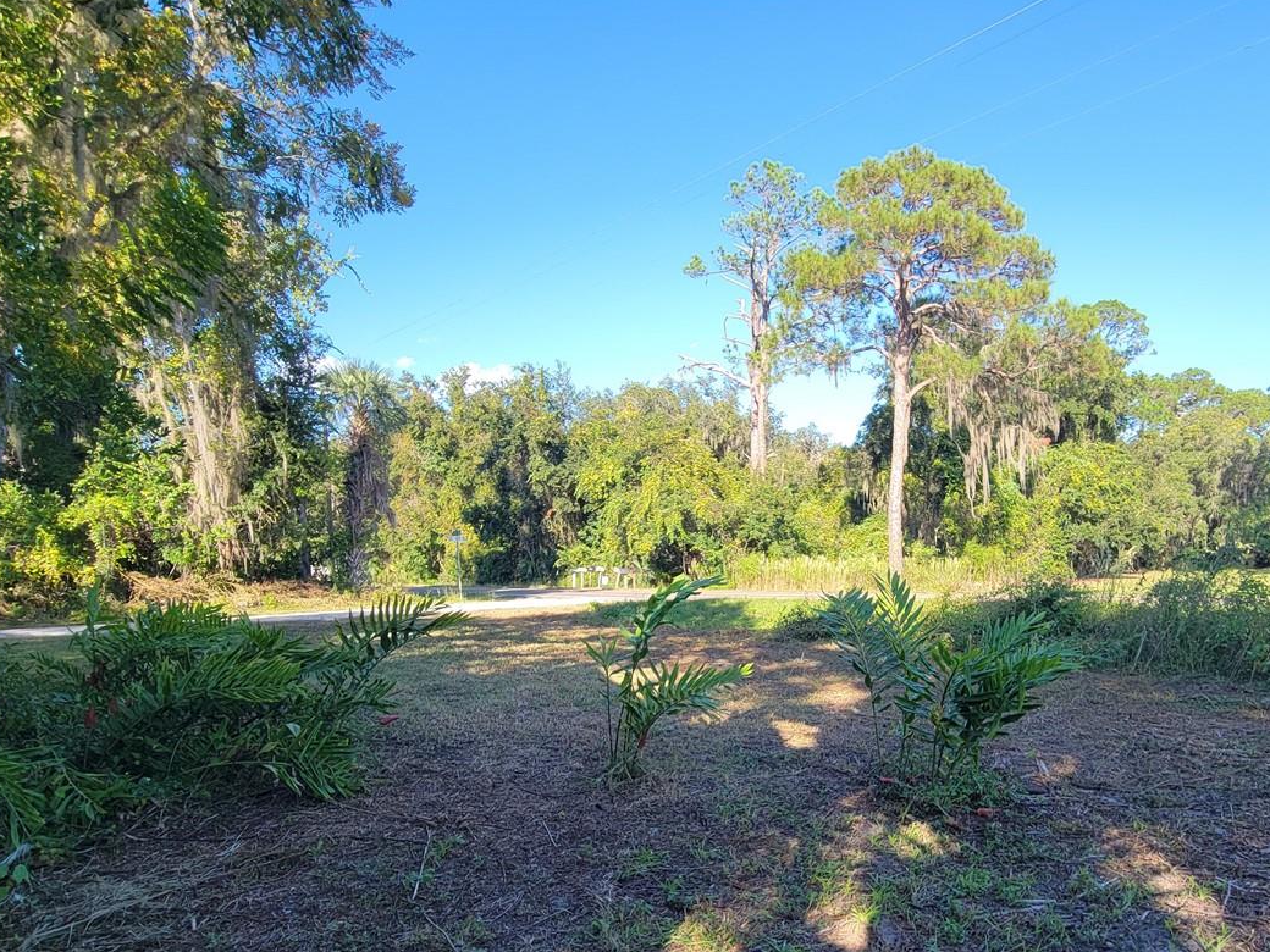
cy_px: 670
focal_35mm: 20
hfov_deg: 81.0
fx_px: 734
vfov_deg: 63.4
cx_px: 749
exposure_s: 1/405
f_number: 2.2
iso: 50
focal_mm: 2.2
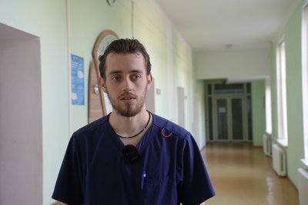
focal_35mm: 42
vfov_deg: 31.9
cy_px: 102
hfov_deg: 46.4
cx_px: 154
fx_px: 359
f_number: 4
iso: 1000
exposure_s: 1/160
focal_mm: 42
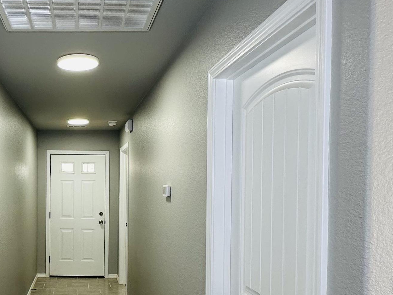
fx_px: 375
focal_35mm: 33
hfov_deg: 51.1
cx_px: 66
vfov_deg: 42.4
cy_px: 194
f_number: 2.2
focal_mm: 2.22
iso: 125
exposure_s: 1/120
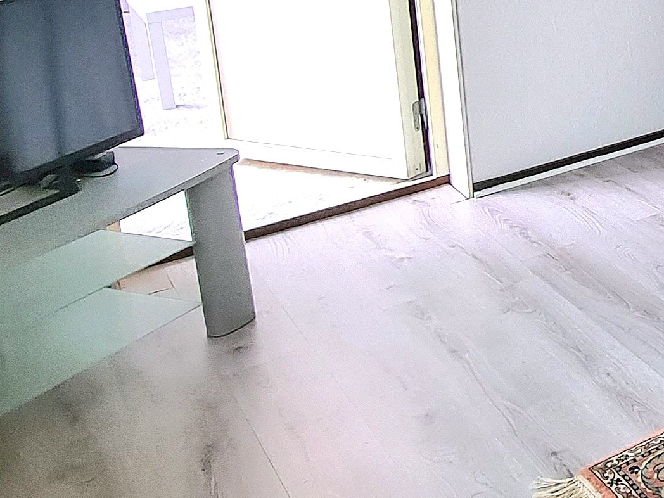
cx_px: 957
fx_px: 959
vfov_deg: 26.9
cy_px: -40
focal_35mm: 50
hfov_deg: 28.0
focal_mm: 2.2
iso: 160
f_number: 2.2
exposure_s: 1/50
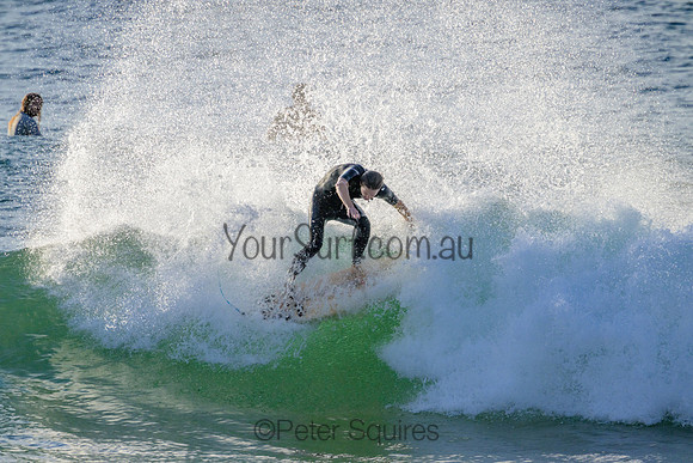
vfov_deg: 1.7
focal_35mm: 800
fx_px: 15403
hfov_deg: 2.6
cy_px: 232
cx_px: 346
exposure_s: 1/2000
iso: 720
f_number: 11
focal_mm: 800
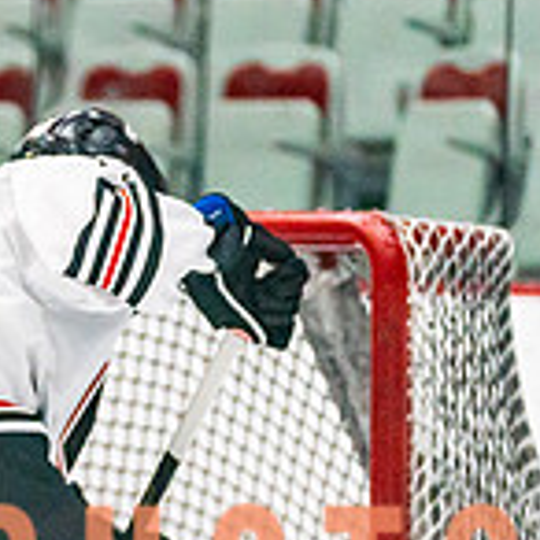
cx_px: -289
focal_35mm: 606
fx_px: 10695
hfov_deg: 2.9
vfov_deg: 2.9
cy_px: 590
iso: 3200
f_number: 2.8
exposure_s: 1/1250
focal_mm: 144
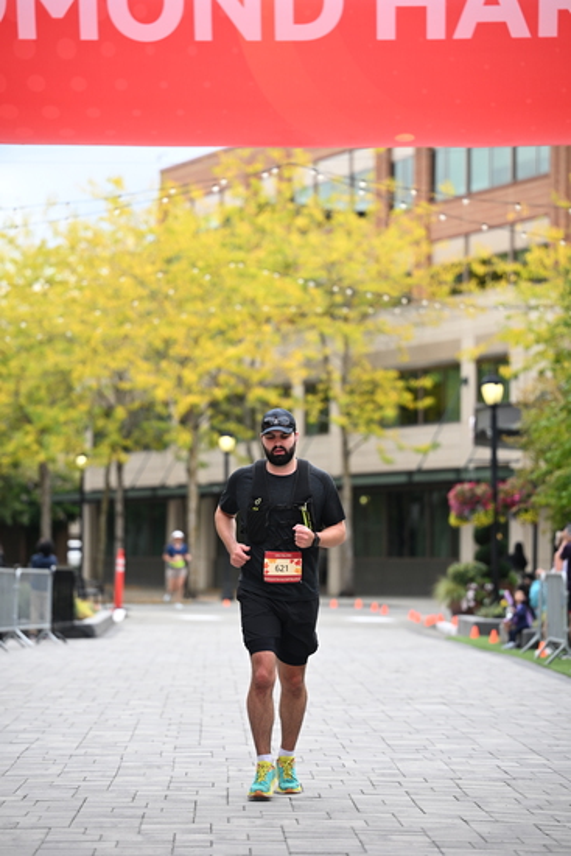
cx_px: 286
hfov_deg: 11.4
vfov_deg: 17.1
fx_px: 2853
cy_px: 428
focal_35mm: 120
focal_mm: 120
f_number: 2.8
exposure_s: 1/2500
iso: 640
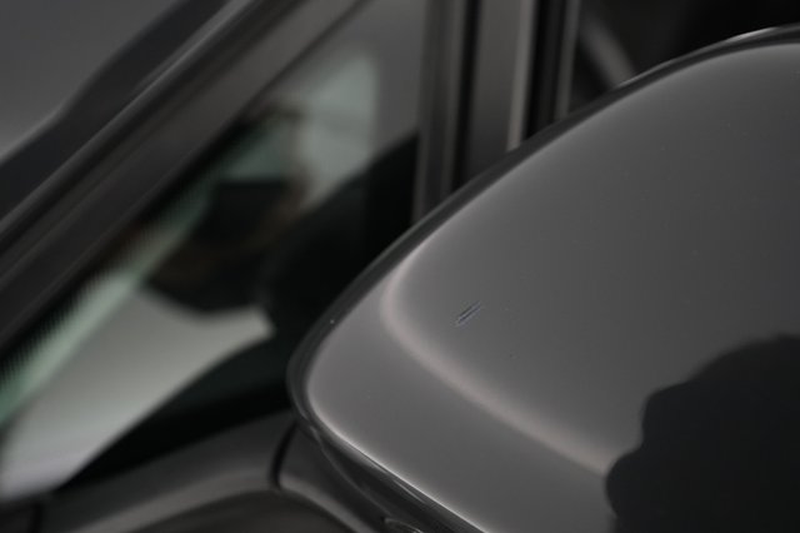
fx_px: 622
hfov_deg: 65.5
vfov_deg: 46.4
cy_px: 266
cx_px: 400
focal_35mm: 28
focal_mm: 28
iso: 2500
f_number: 4
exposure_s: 1/80
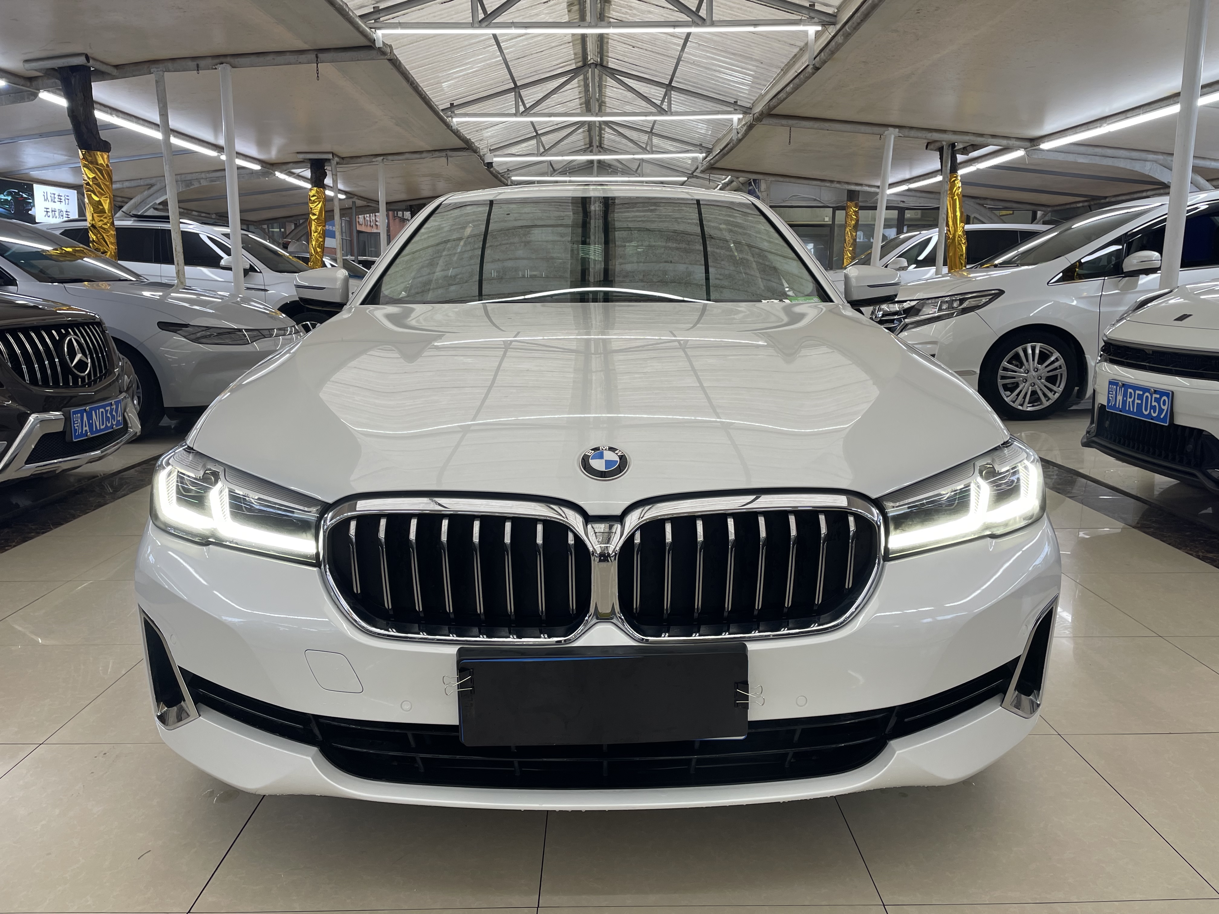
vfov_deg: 53.1
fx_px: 916
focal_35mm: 26
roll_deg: -0.3
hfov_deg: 67.3
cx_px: 610
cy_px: 457
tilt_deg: -11.5
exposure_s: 1/98
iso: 50
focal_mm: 4.2
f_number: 1.6
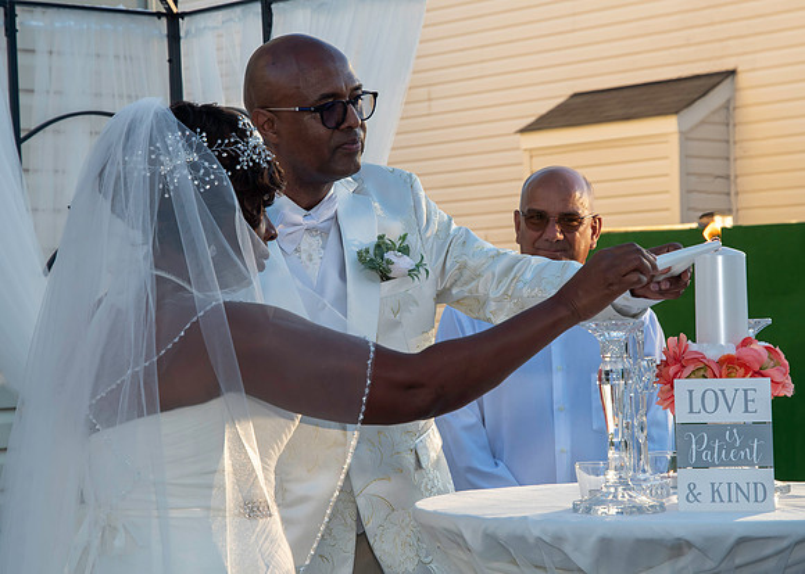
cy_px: 276
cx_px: 442
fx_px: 2222
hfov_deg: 20.5
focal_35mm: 97
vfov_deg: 14.7
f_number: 6.3
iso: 400
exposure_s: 1/250
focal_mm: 56
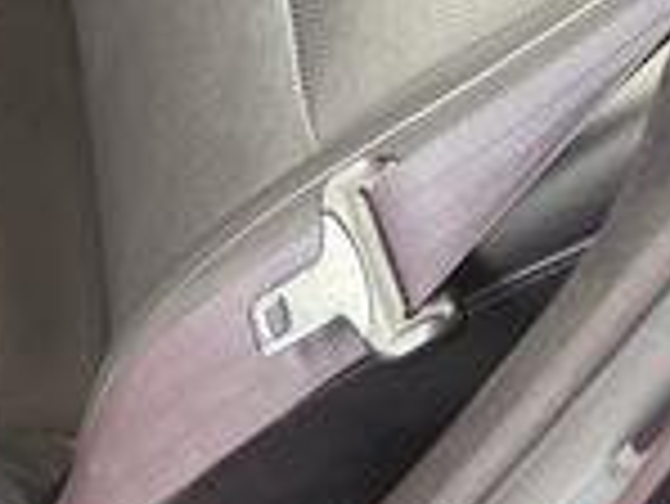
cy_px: -436
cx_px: -211
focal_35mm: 103
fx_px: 1995
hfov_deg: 17.8
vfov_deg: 12.9
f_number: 1.78
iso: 200
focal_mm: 6.76
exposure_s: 1/121
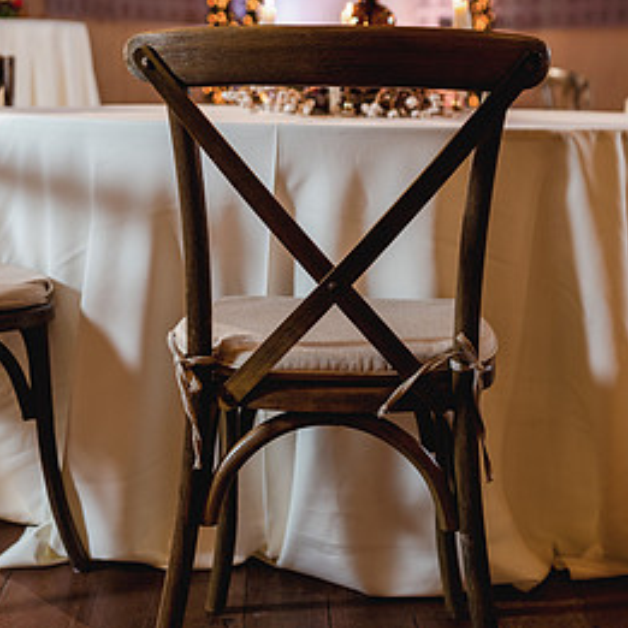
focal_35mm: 66
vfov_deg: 26.1
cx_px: 325
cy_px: 263
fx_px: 1355
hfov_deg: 26.1
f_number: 2.5
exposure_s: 1/60
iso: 400
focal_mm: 35
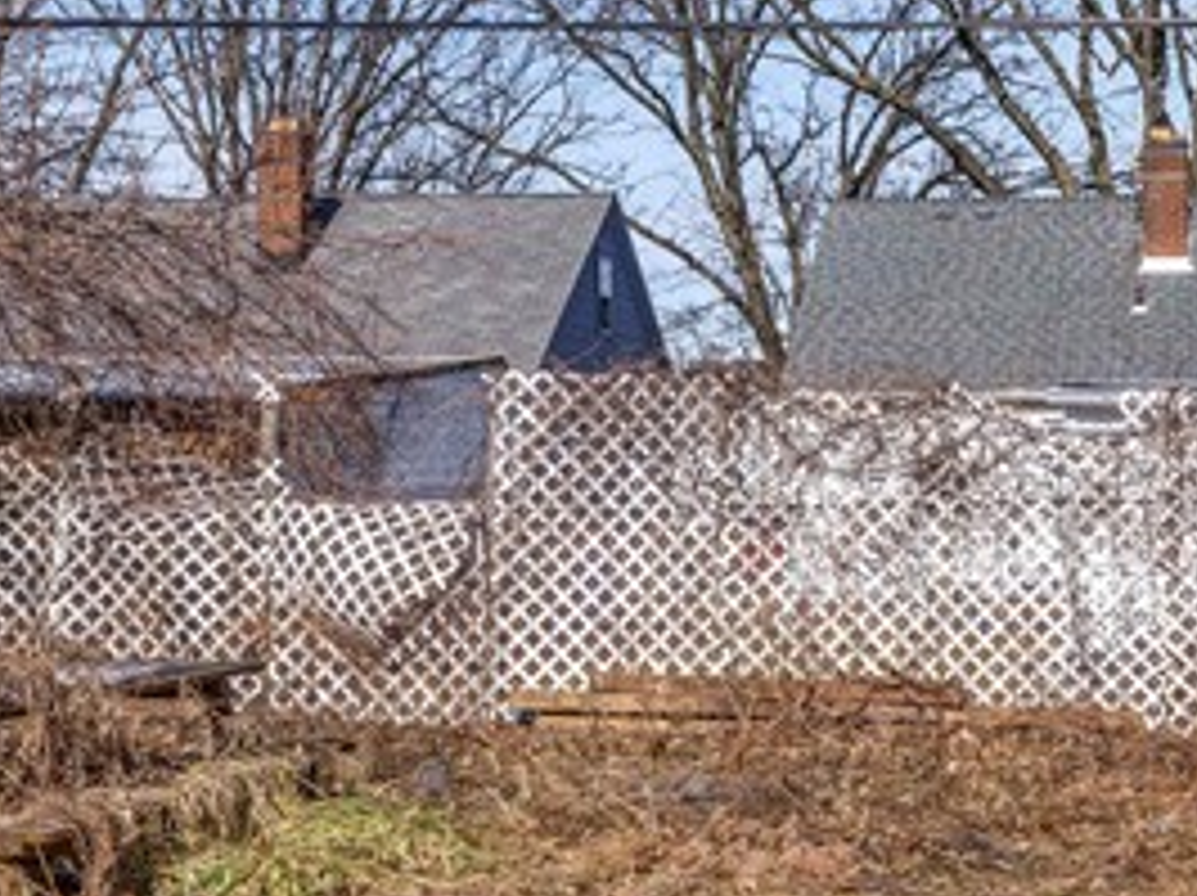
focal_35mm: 55
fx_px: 1900
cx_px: 1202
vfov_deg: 26.5
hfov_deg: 32.2
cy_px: 446
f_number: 8
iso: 250
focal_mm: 14
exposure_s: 1/800
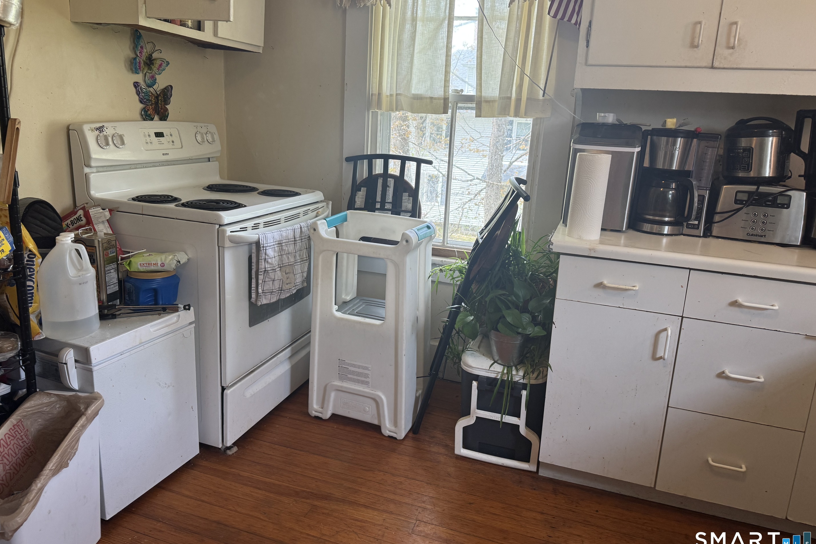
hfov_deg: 71.5
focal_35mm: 25
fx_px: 567
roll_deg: -3.2
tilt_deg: -12.9
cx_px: 408
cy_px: 247
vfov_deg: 51.2
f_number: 1.78
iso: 125
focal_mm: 6.76
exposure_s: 1/60
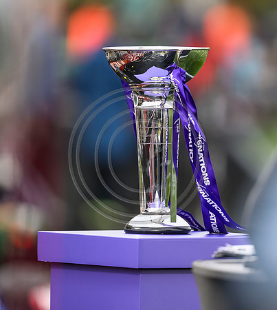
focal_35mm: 574
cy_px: 144
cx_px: 189
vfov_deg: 3.2
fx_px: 5504
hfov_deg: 2.9
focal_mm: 400
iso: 1000
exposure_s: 1/1250
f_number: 3.2
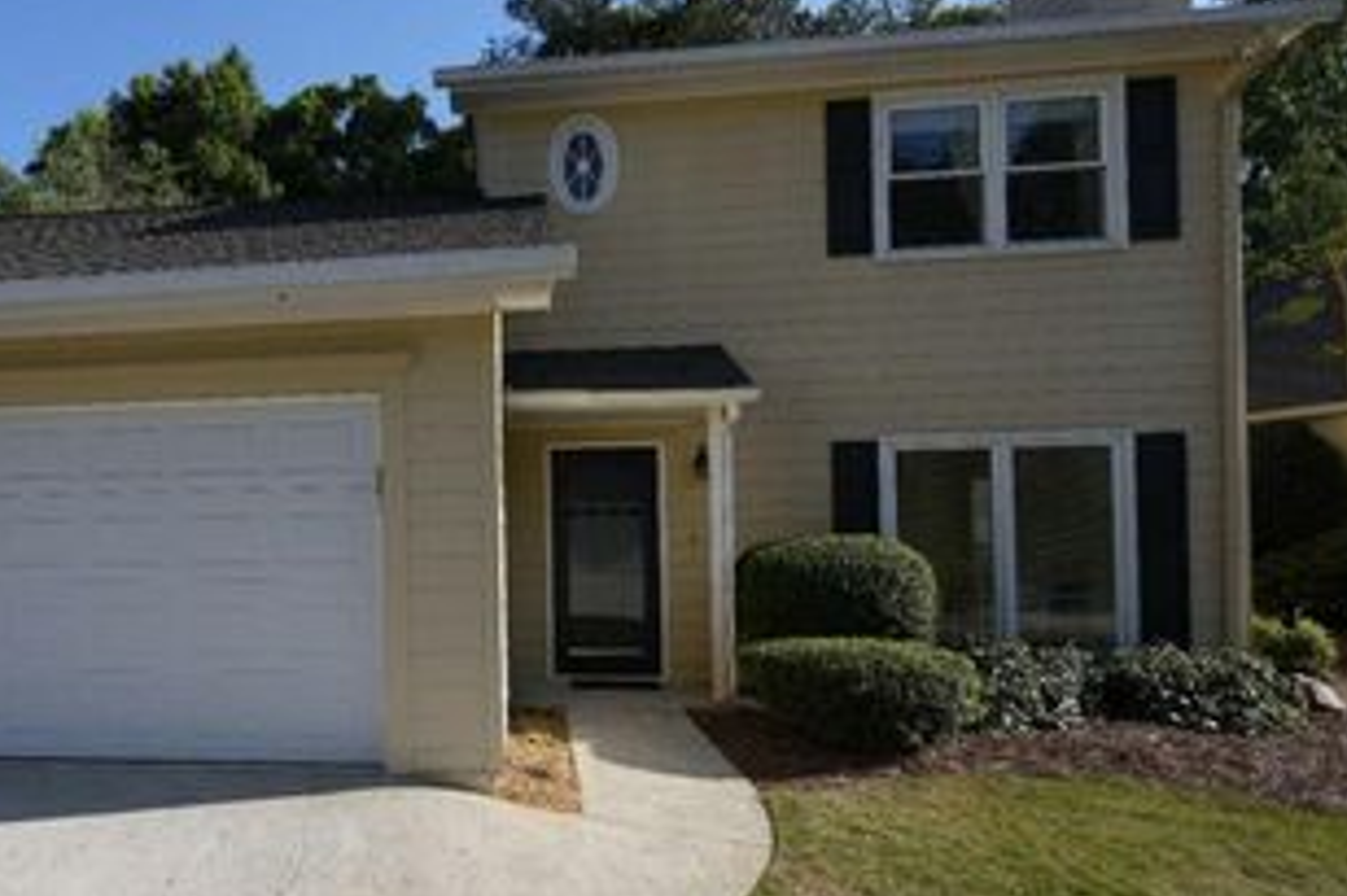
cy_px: 522
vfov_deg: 49.3
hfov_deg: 66.2
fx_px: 972
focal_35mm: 26
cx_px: 380
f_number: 2.8
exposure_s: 1/2000
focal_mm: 16
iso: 100
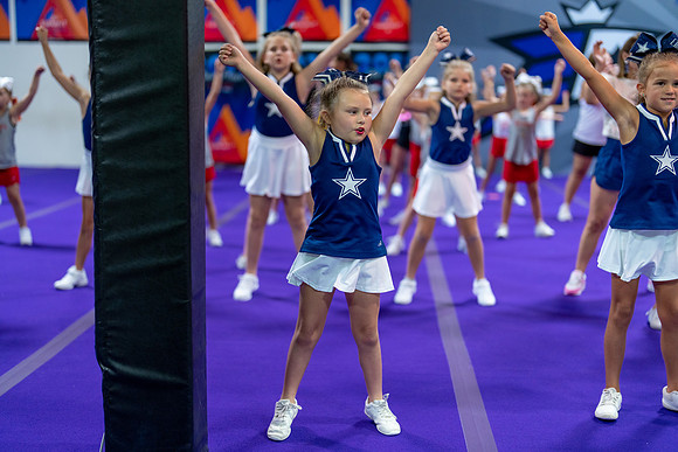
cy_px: 226
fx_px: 942
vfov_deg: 27.0
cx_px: 339
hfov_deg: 39.6
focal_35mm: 50
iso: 1000
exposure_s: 1/640
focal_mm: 50
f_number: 1.2
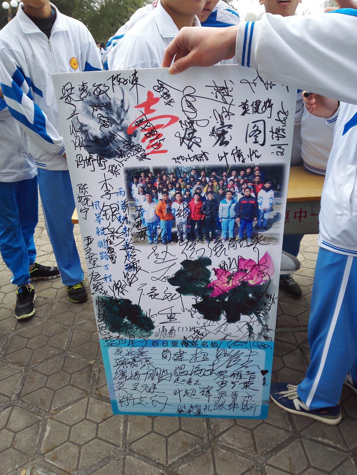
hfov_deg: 48.2
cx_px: 178
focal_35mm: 29
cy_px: 238
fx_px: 399
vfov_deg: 61.7
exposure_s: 1/510
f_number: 2
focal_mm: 3.8
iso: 80
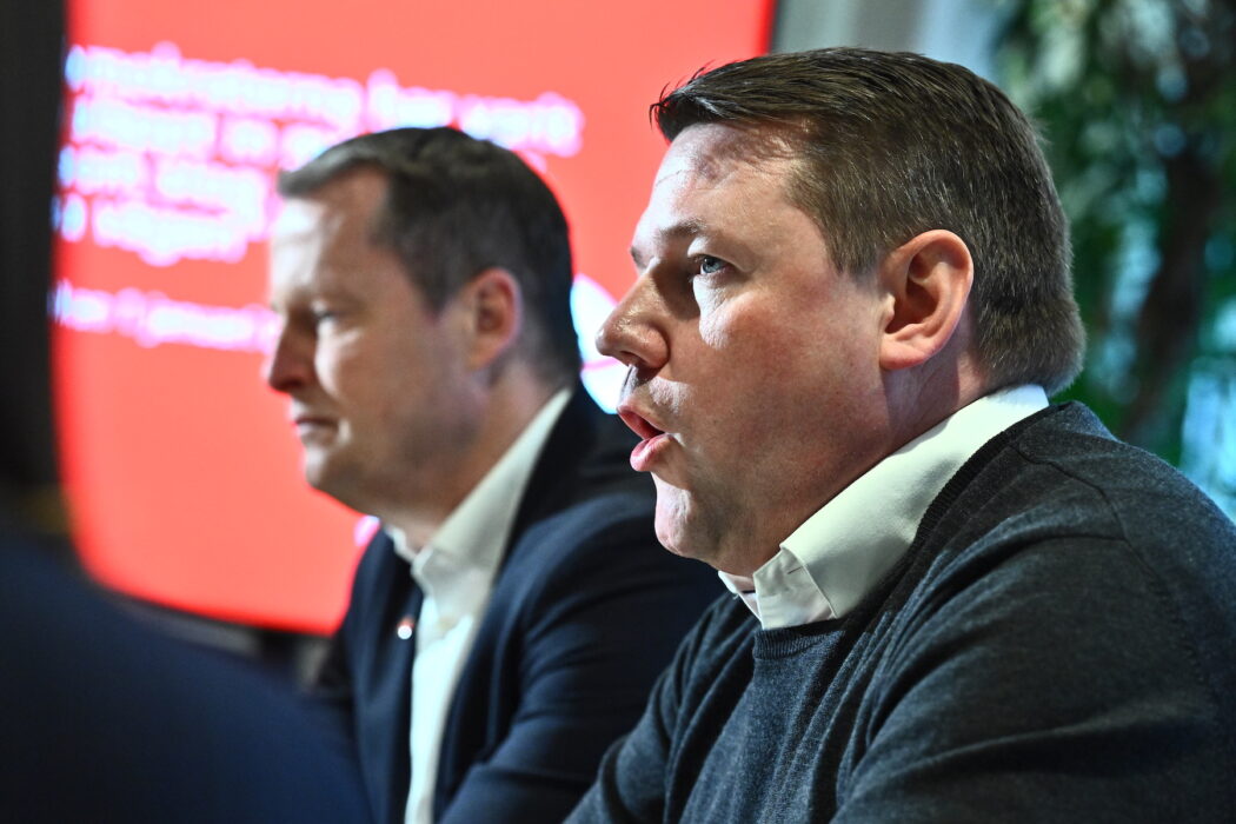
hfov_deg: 20.6
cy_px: 412
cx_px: 618
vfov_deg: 13.8
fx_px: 3399
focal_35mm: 99
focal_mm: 99
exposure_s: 1/200
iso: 3200
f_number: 4
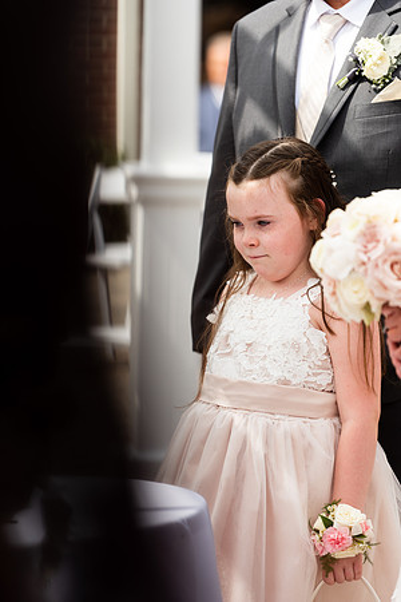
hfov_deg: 6.9
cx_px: 200
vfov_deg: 10.3
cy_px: 301
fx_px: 3341
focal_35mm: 200
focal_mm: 200
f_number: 2.8
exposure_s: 1/640
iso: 64
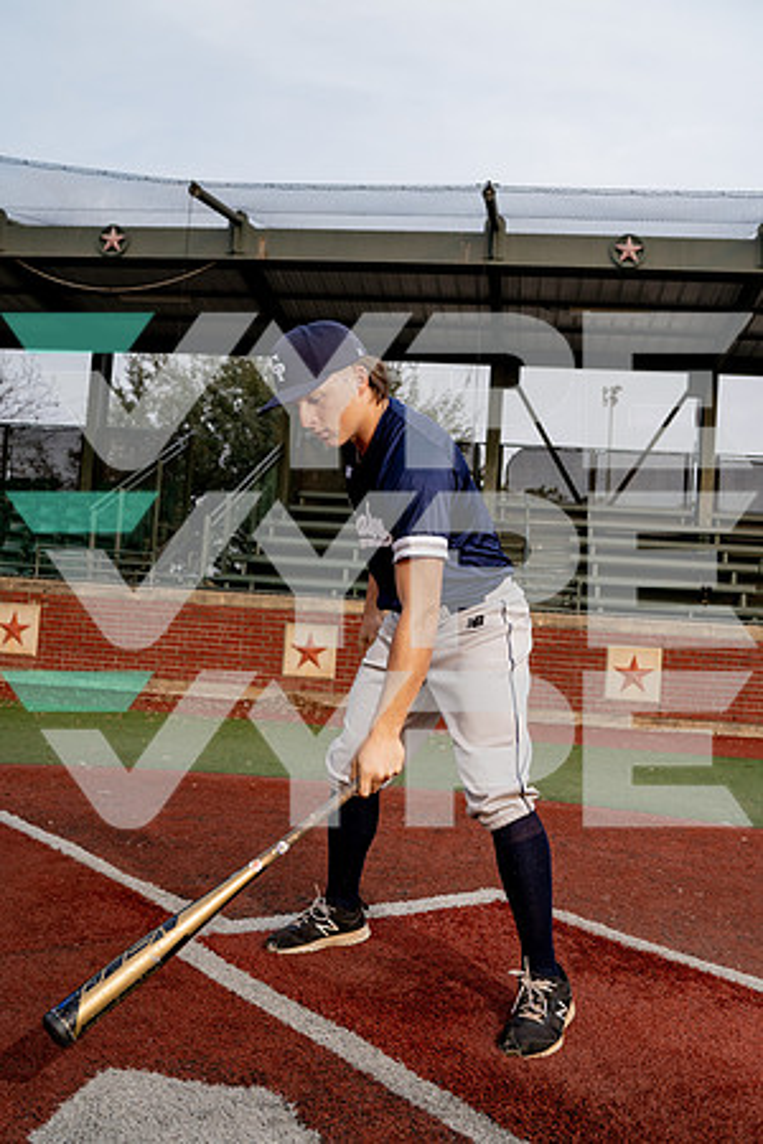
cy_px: 572
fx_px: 1113
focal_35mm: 35
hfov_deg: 37.9
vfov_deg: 54.4
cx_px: 382
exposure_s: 1/250
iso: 250
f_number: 5.6
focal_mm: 35
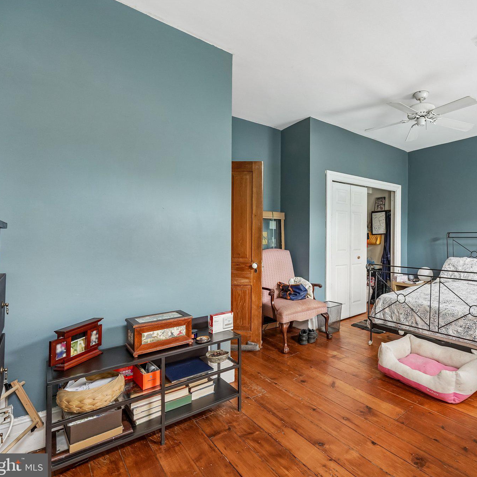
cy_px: 239
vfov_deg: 80.7
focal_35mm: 18
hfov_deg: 77.2
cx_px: 330
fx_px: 281
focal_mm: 14
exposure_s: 1/6
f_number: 8
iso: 500
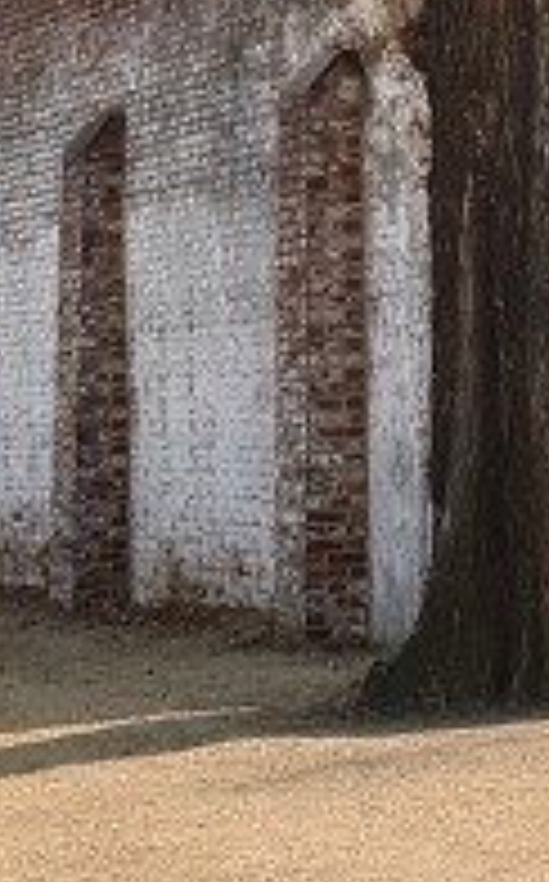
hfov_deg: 9.6
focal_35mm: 133
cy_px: -425
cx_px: 727
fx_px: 3193
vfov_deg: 14.7
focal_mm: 4.3
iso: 50
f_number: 2.4
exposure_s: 1/2188
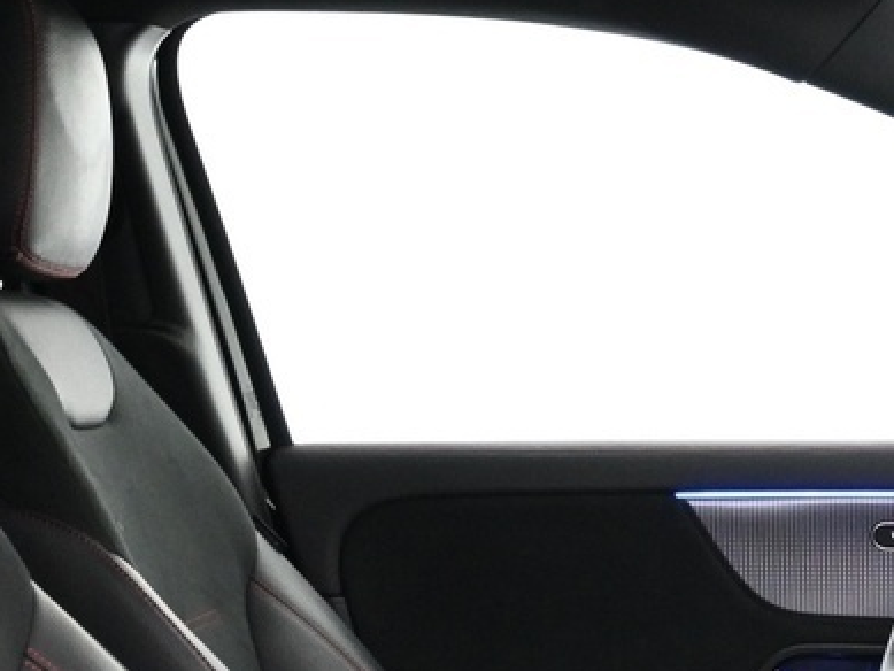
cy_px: 731
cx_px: 993
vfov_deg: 12.8
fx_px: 2945
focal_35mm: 114
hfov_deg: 16.7
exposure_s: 1/20
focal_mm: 19
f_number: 3.8
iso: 1600
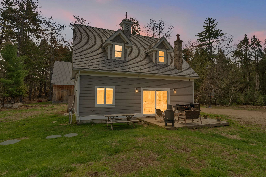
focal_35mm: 19
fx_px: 140
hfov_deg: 86.9
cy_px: 84
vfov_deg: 64.5
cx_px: 130
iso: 800
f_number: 8
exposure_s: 1/500
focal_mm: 18
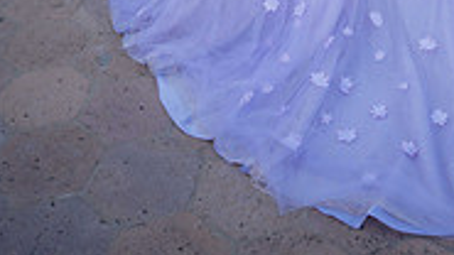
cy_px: -233
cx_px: 344
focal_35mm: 51
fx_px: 614
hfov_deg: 39.4
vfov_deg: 17.7
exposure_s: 1/800
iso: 125
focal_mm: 20
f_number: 2.8
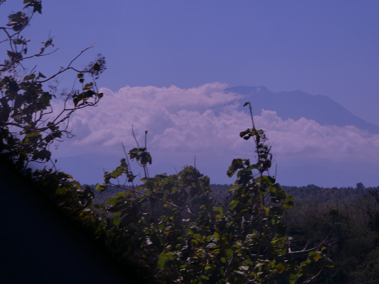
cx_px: 190
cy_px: 142
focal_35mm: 160
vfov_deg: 9.3
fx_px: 1752
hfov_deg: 12.3
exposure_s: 1/400
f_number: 5.6
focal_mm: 80
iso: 200
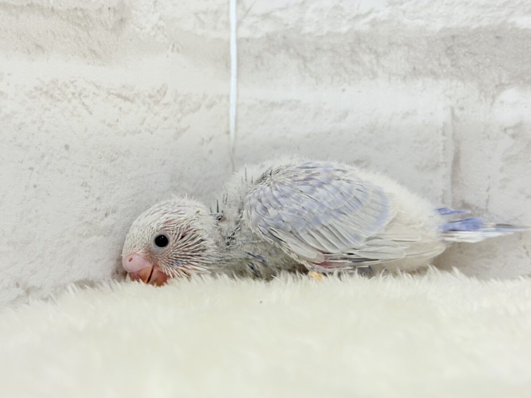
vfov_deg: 28.0
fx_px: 798
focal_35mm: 52
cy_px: 199
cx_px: 266
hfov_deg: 36.8
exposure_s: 1/128
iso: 64
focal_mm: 5.96
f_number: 1.6
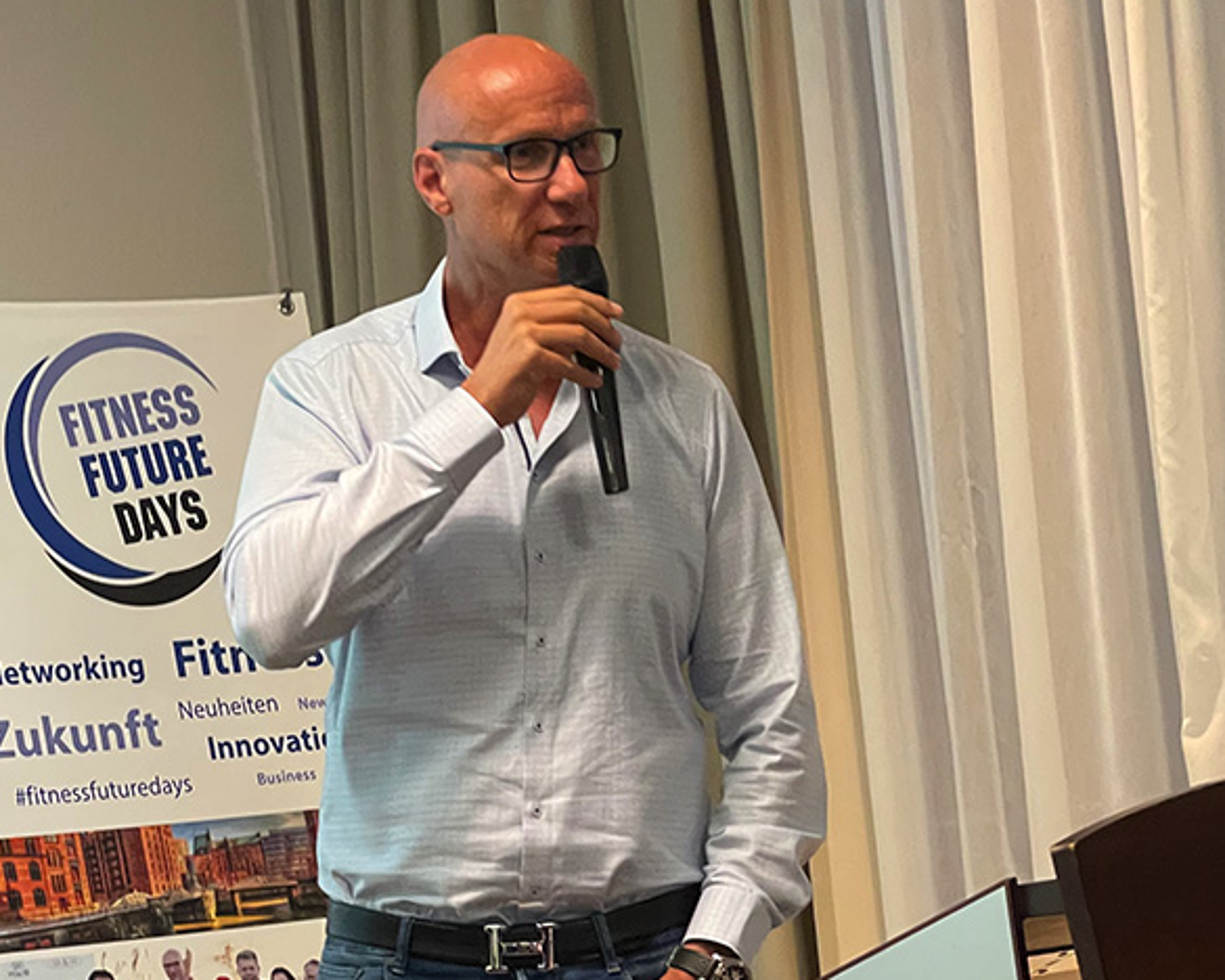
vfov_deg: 13.3
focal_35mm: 114
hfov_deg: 16.8
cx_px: 406
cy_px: 1054
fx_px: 4133
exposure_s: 1/50
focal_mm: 7.5
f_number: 2.2
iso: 250
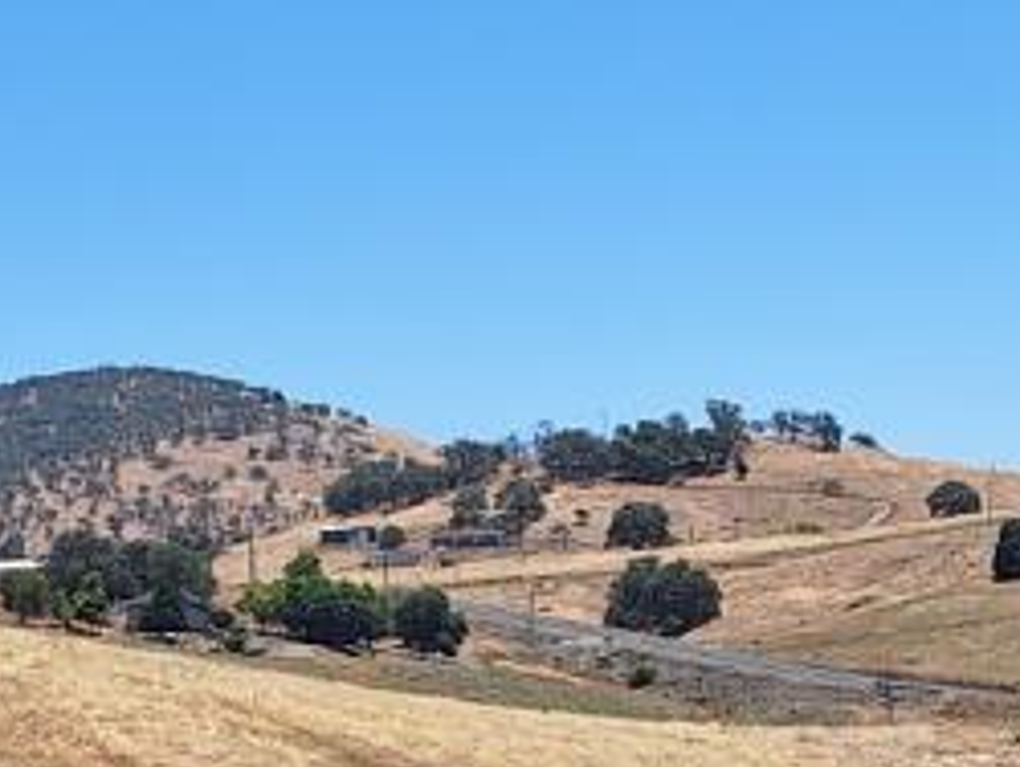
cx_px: 759
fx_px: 4070
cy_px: 887
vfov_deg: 10.6
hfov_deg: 14.2
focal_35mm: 138
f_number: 1.8
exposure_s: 1/2545
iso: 40
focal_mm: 5.54
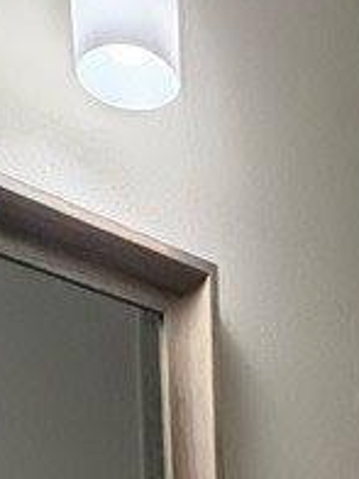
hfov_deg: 19.3
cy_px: 987
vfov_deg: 17.6
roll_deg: +0.2
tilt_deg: -15.6
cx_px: 396
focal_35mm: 73
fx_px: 1009
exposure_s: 1/120
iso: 320
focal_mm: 2.22
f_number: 2.2
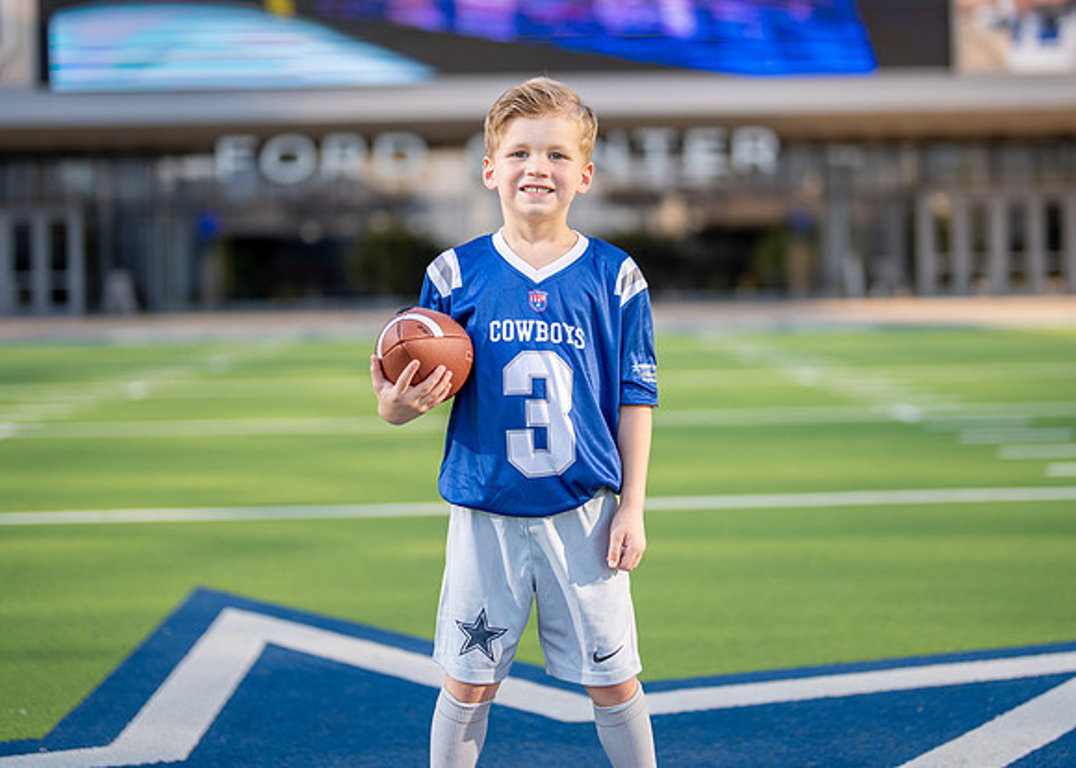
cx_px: 573
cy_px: 282
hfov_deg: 29.4
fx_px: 2049
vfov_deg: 21.2
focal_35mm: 67
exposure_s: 1/4000
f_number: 1.2
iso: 125
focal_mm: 50
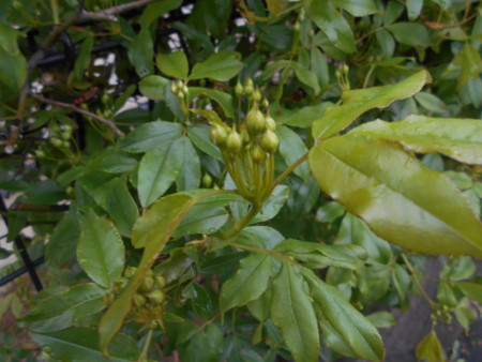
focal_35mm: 26
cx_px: 241
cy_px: 181
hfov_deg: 67.3
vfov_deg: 53.1
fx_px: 362
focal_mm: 4.6
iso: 125
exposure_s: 1/30
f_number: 3.2
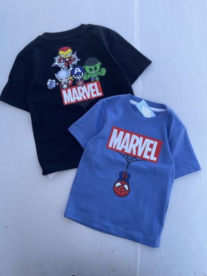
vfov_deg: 67.3
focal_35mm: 26
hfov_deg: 53.1
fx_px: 207
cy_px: 138
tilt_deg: -82.8
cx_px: 104
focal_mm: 4.2
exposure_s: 1/475
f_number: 1.6
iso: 32
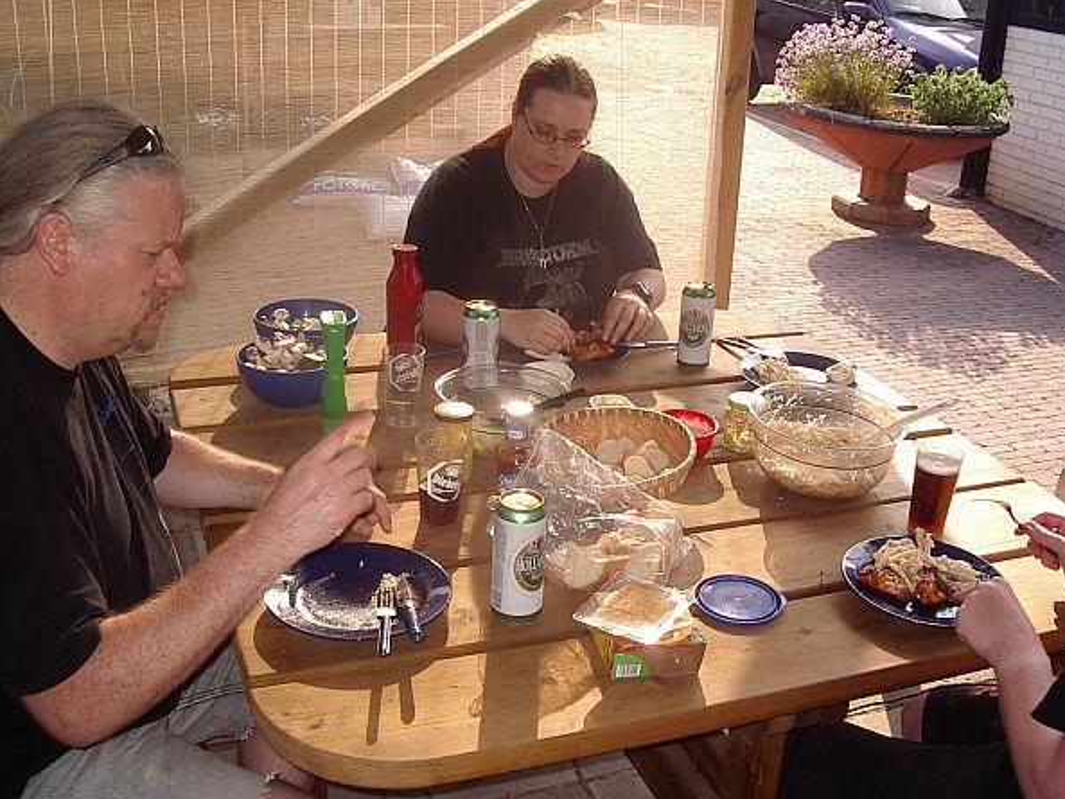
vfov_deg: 35.1
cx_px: 573
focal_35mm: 41
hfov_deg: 45.7
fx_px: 1262
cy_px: 397
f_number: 4.8
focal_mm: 5.8
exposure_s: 1/100
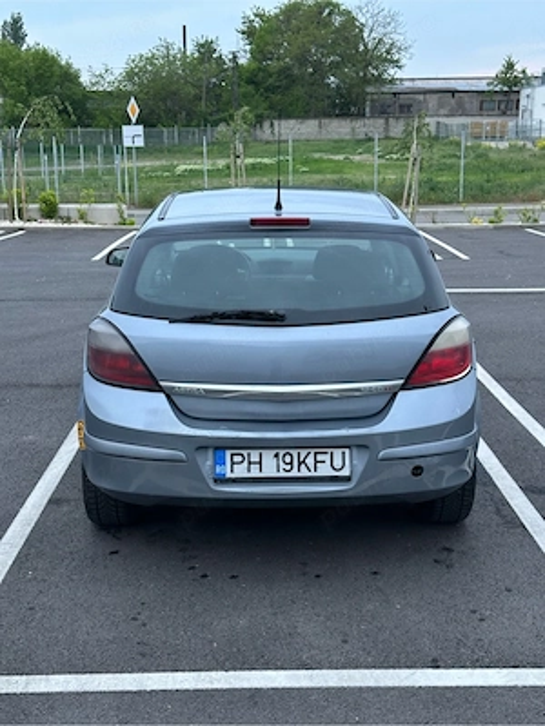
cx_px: 272
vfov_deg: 39.7
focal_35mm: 48
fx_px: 1008
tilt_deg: -12.5
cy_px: 363
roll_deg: +0.2
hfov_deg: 30.3
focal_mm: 6.86
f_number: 1.78
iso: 200
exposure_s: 1/60
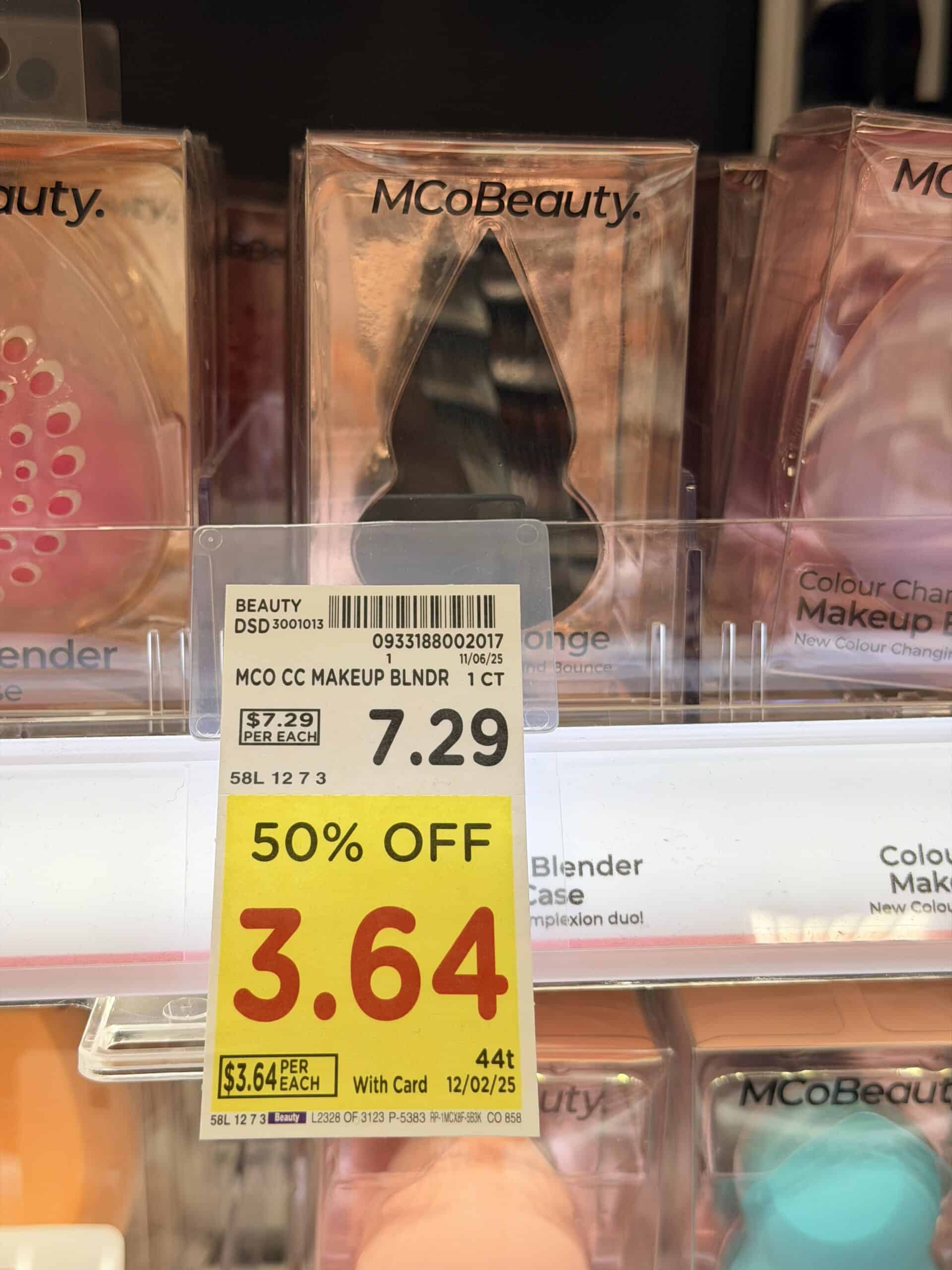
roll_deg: +0.3
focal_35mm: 48
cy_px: 635
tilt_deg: -12.2
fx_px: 1760
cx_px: 476
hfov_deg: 30.3
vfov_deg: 39.7
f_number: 1.78
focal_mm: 6.76
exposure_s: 1/214
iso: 50
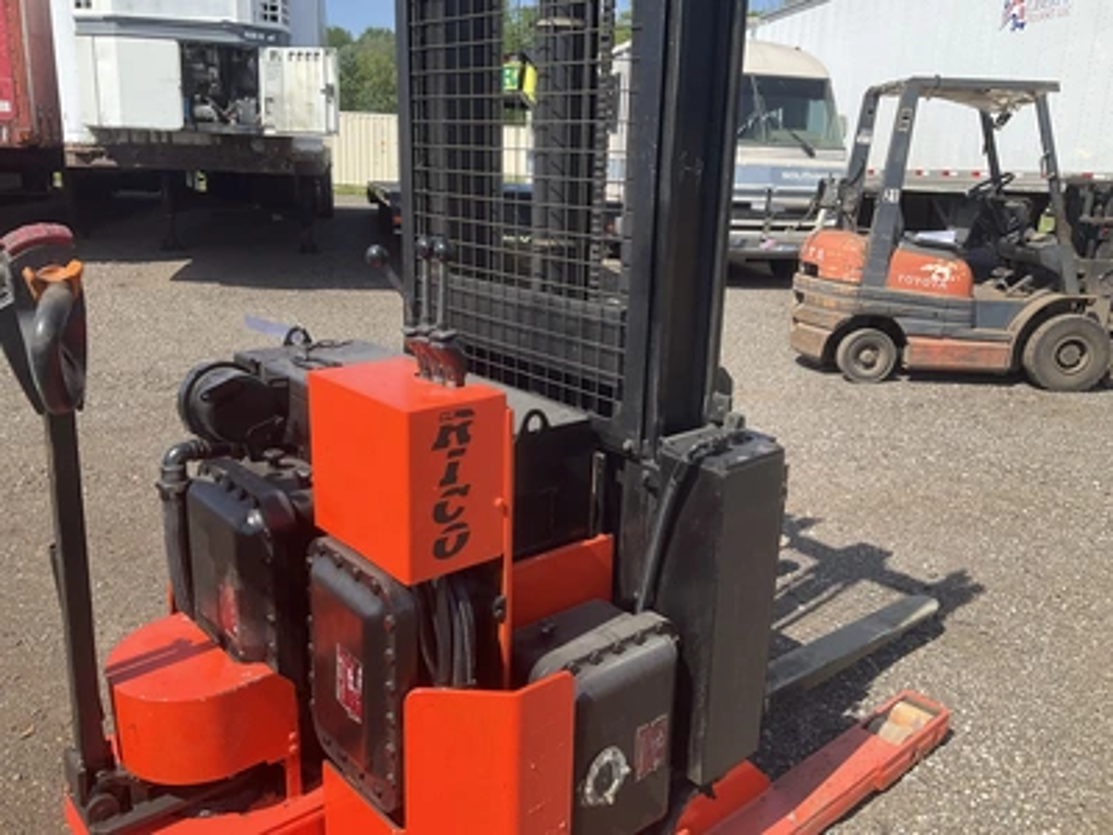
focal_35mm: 29
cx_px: 556
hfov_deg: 61.7
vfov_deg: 48.2
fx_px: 932
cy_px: 418
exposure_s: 1/962
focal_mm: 3
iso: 25
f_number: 1.8
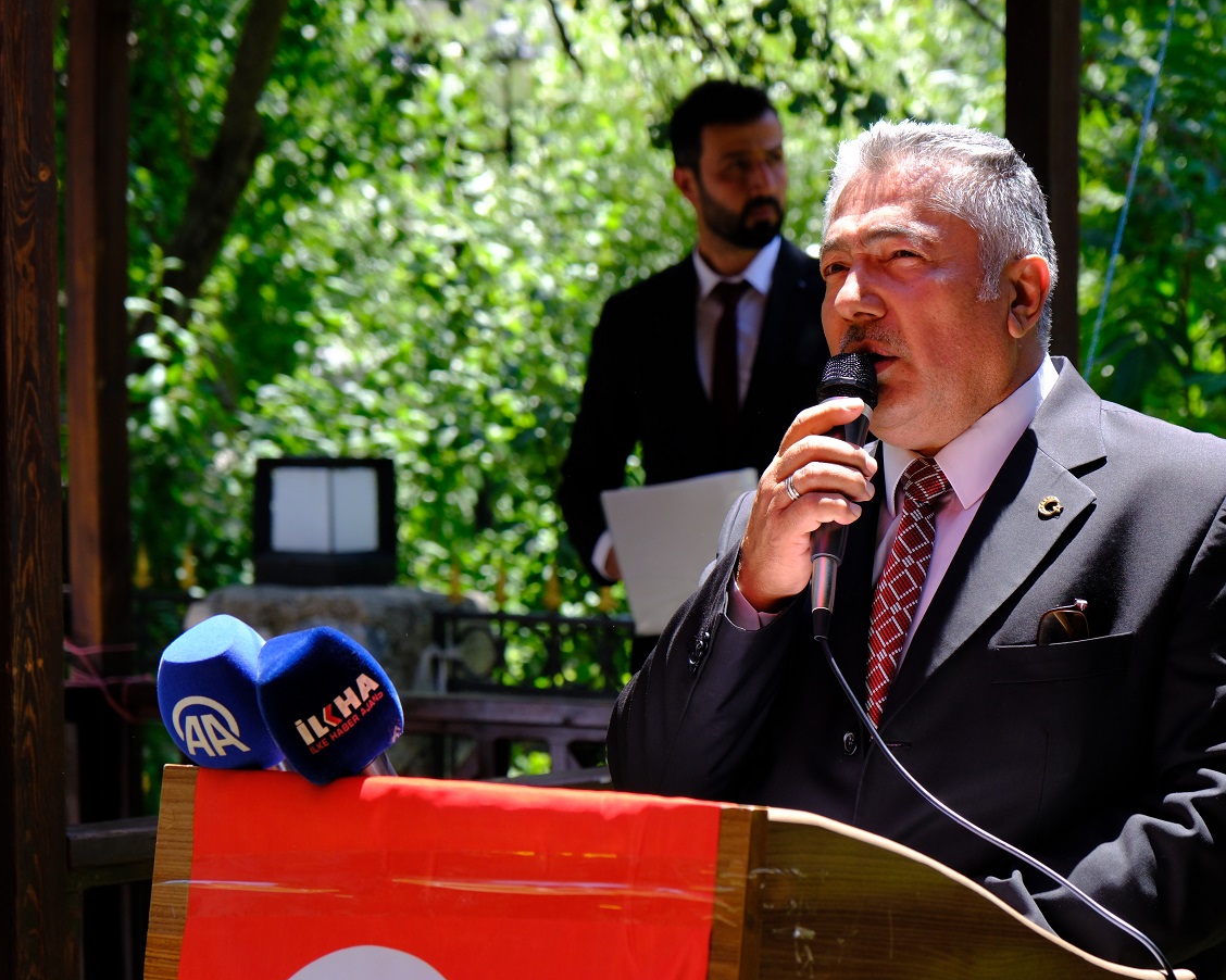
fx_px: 3628
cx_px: 716
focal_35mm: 100
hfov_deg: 19.2
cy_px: 493
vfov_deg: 15.4
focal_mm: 58.6
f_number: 4.5
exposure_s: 1/800
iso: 640
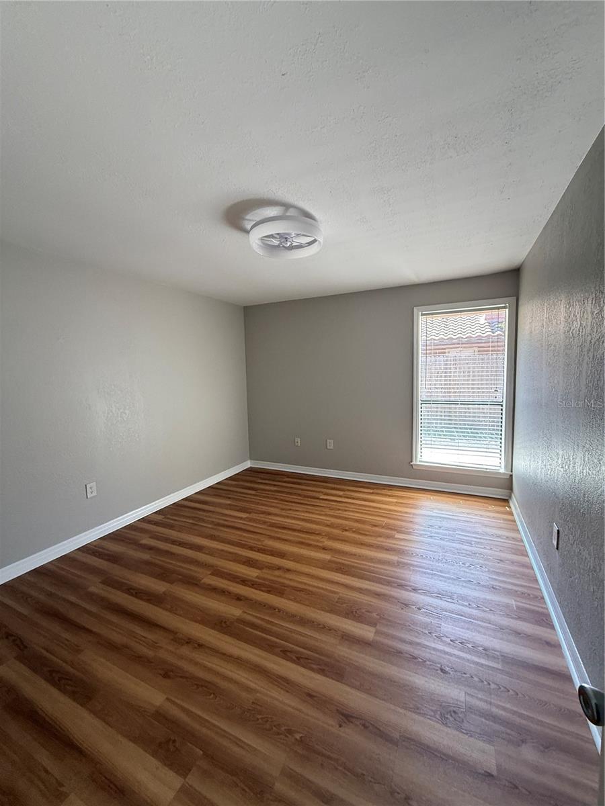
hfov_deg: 85.7
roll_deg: +2.1
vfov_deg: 102.1
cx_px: 302
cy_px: 403
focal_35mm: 14
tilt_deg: -3.4
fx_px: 326
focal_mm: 2.22
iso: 250
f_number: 2.2
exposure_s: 1/99
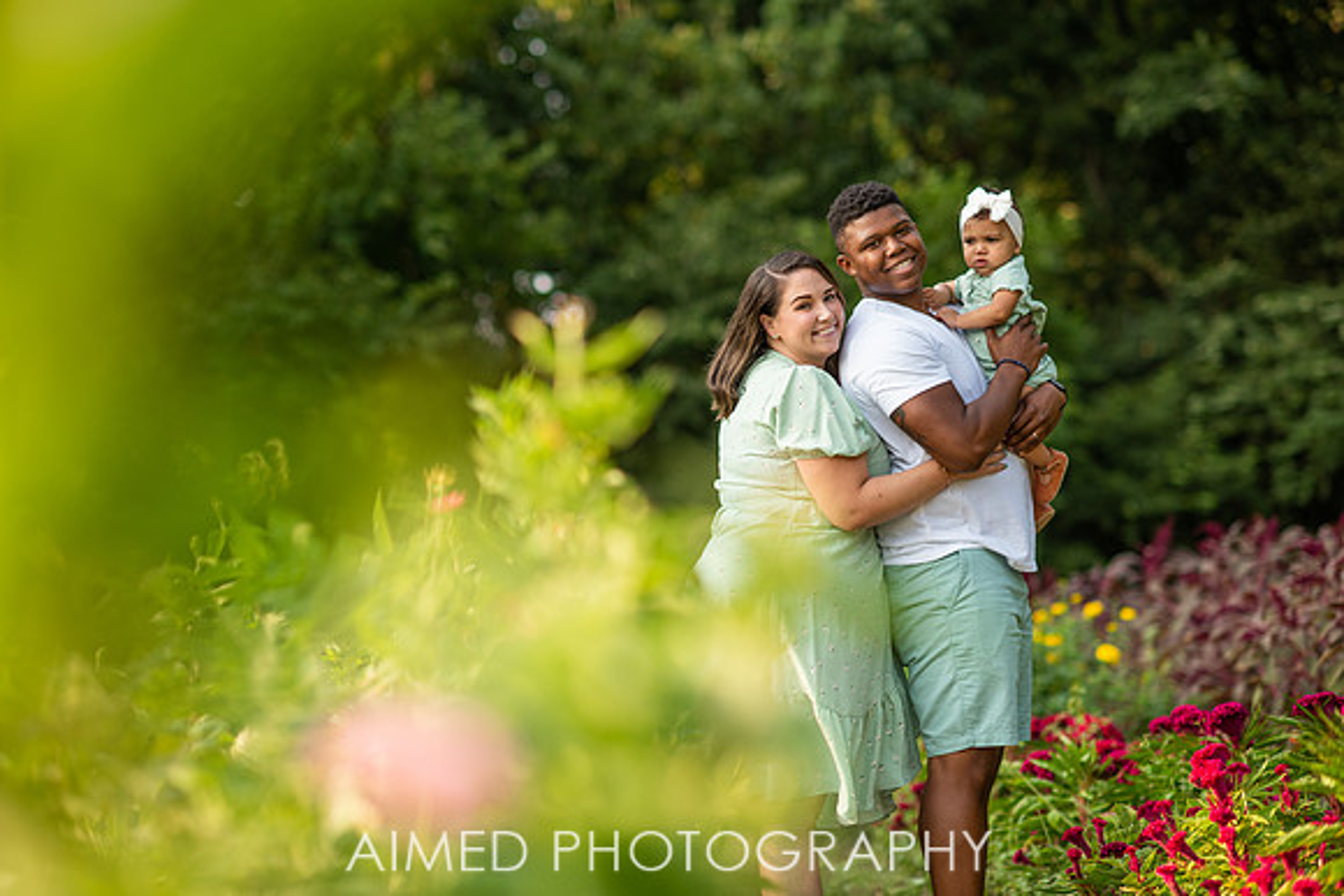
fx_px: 3228
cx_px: 672
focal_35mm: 86
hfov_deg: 23.5
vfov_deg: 15.8
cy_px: 448
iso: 160
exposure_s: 1/1600
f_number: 2
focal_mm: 85
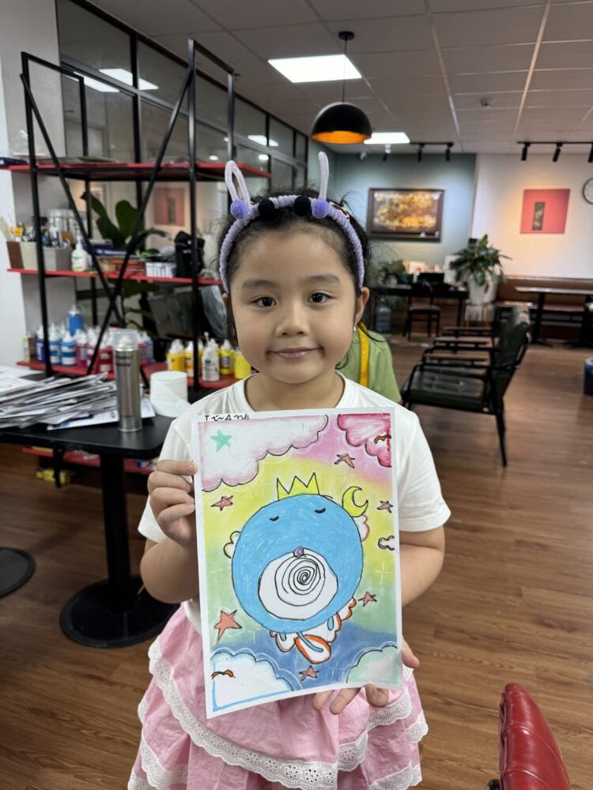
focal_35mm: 24
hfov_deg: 56.8
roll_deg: -1.5
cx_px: 296
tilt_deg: -14.3
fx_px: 548
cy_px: 395
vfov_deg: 71.6
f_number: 1.78
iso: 125
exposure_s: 1/100
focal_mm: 6.76
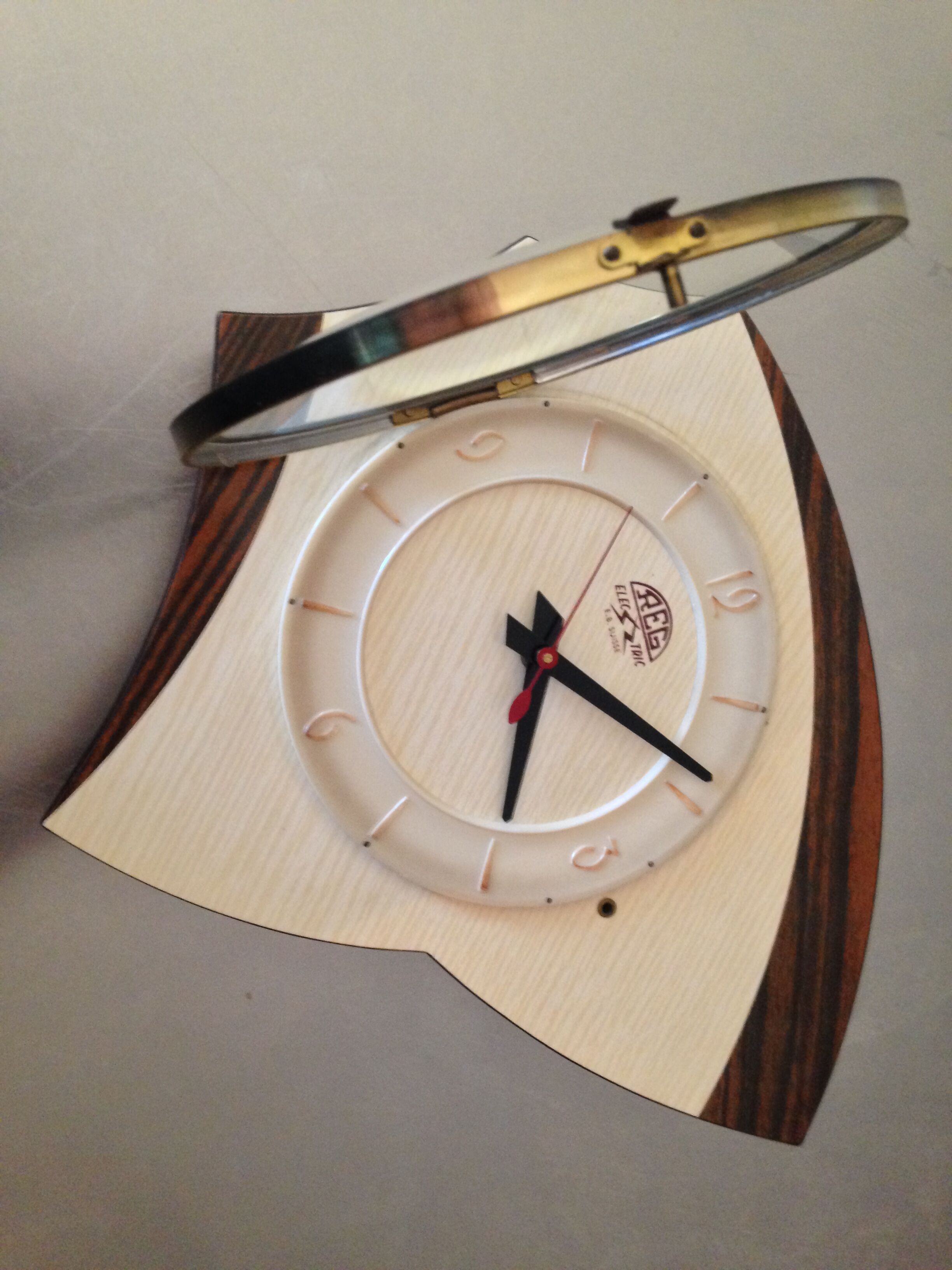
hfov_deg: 42.9
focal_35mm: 33
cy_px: 635
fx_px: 1210
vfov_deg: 55.4
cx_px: 476
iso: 400
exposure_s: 1/20
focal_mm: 4.12
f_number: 2.4
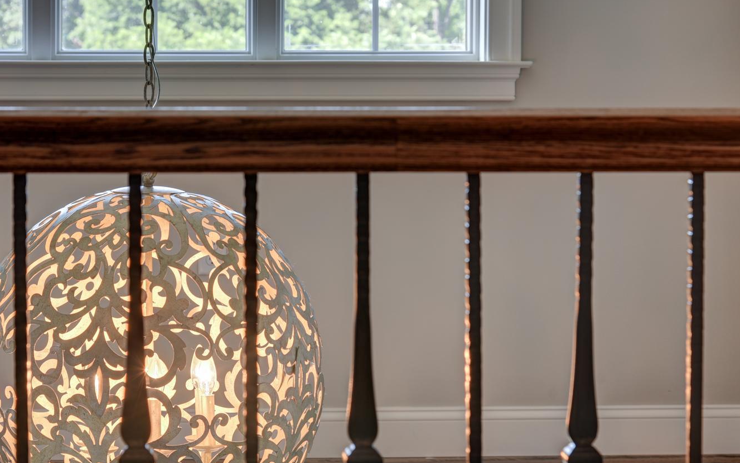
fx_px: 2379
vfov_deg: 11.1
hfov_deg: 17.7
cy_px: 210
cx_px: 293
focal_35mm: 118
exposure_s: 1/20
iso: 200
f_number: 8
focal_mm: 75
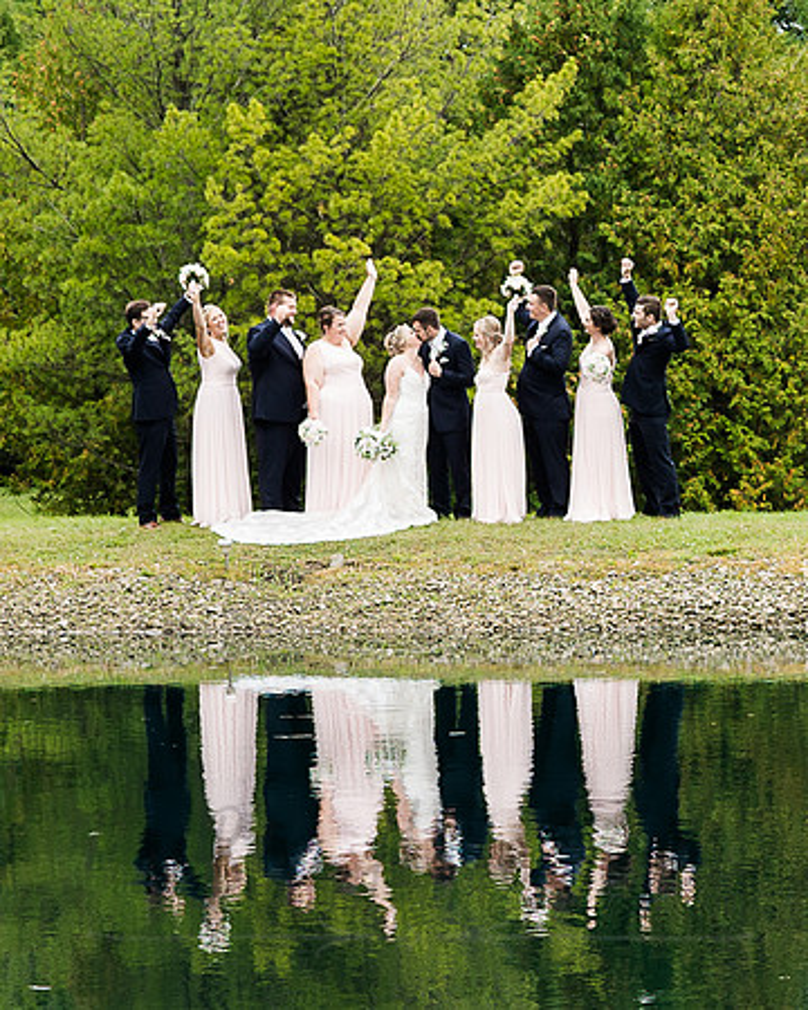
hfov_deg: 10.0
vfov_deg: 12.6
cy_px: 492
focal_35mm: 153
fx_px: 4588
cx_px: 603
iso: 100
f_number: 4.5
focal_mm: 28
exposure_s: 1/125
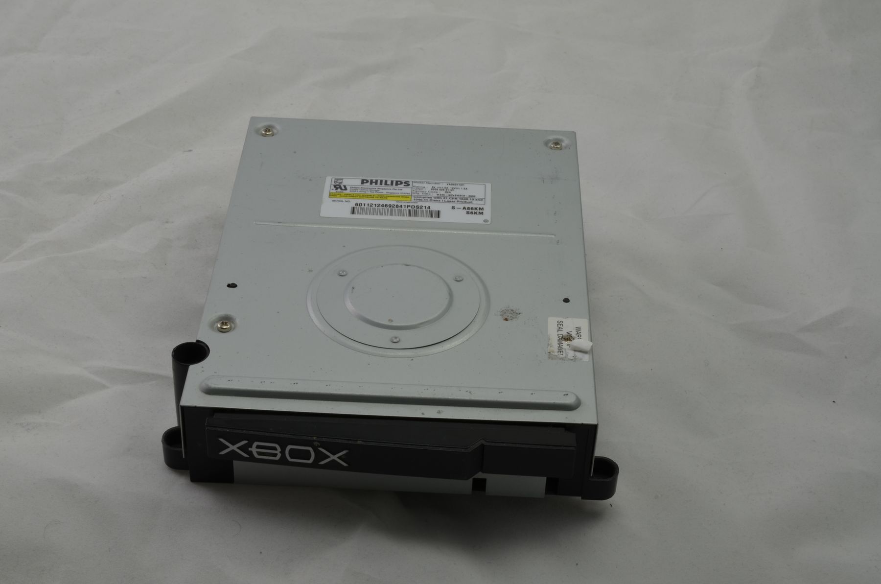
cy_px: 292
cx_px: 440
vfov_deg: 22.5
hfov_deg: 33.5
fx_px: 1466
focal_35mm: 60
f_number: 20
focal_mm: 40
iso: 100
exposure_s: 1/3
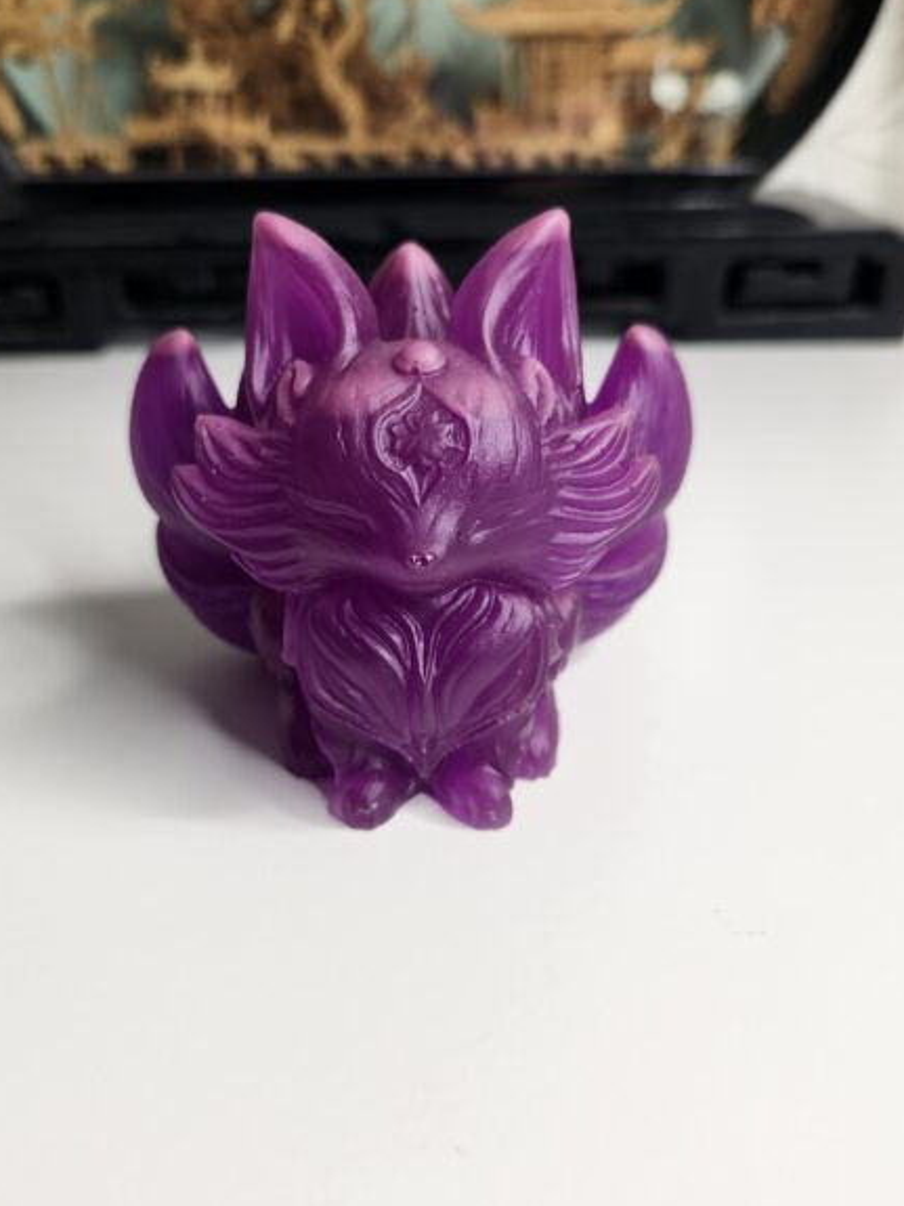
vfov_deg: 56.8
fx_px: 1115
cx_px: 401
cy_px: 629
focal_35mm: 32
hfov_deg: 44.1
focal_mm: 5.4
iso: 64
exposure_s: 1/180
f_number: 1.8
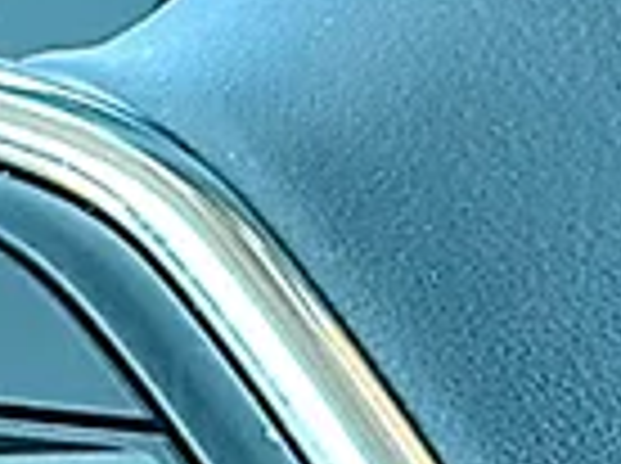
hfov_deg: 8.5
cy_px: 538
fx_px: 4101
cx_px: -270
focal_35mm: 229
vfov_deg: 6.4
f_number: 1.78
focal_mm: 6.86
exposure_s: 1/113
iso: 64
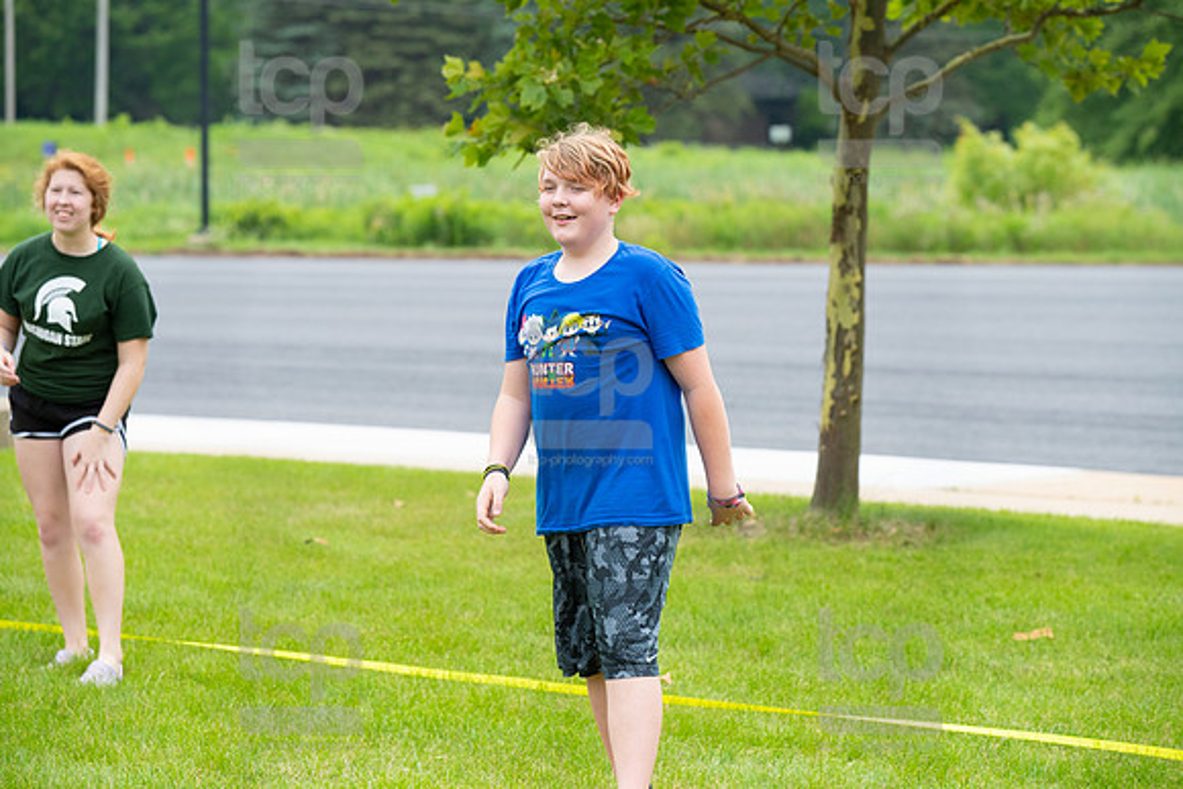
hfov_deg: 16.4
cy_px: 394
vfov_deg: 11.0
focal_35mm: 125
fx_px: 4108
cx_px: 592
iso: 640
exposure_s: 1/1250
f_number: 4.5
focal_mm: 125
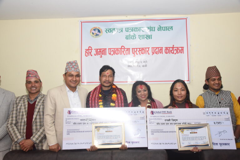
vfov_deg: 42.4
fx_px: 207
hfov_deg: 60.3
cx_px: 120
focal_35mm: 31
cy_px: 80
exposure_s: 1/100
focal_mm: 31
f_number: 10
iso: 2500
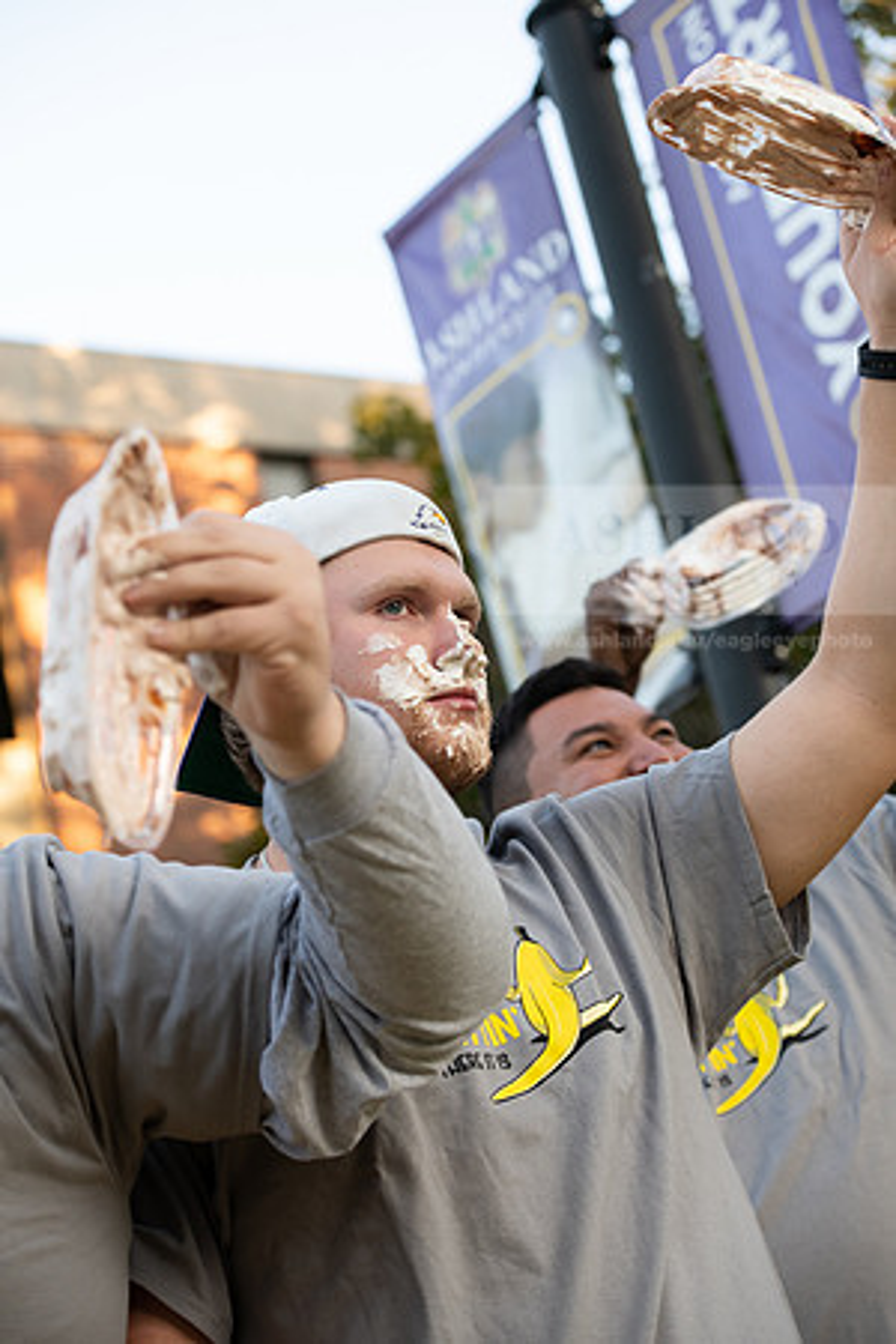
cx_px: 448
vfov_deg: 26.0
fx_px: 2912
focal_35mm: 78
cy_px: 672
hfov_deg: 17.5
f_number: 4.5
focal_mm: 78
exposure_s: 1/400
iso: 800
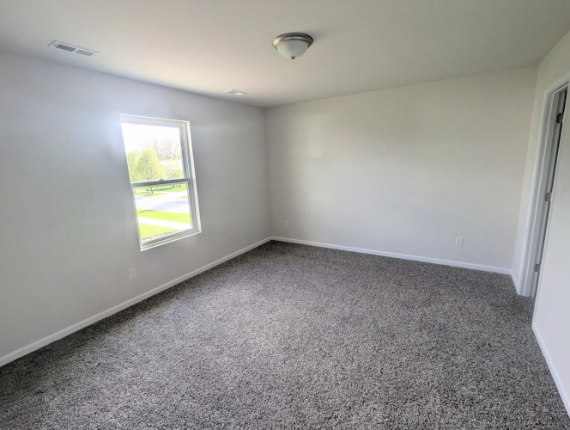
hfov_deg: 94.4
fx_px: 264
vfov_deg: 78.2
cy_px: 215
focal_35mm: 16
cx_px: 285
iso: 60
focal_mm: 2.35
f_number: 2.2
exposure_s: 1/141
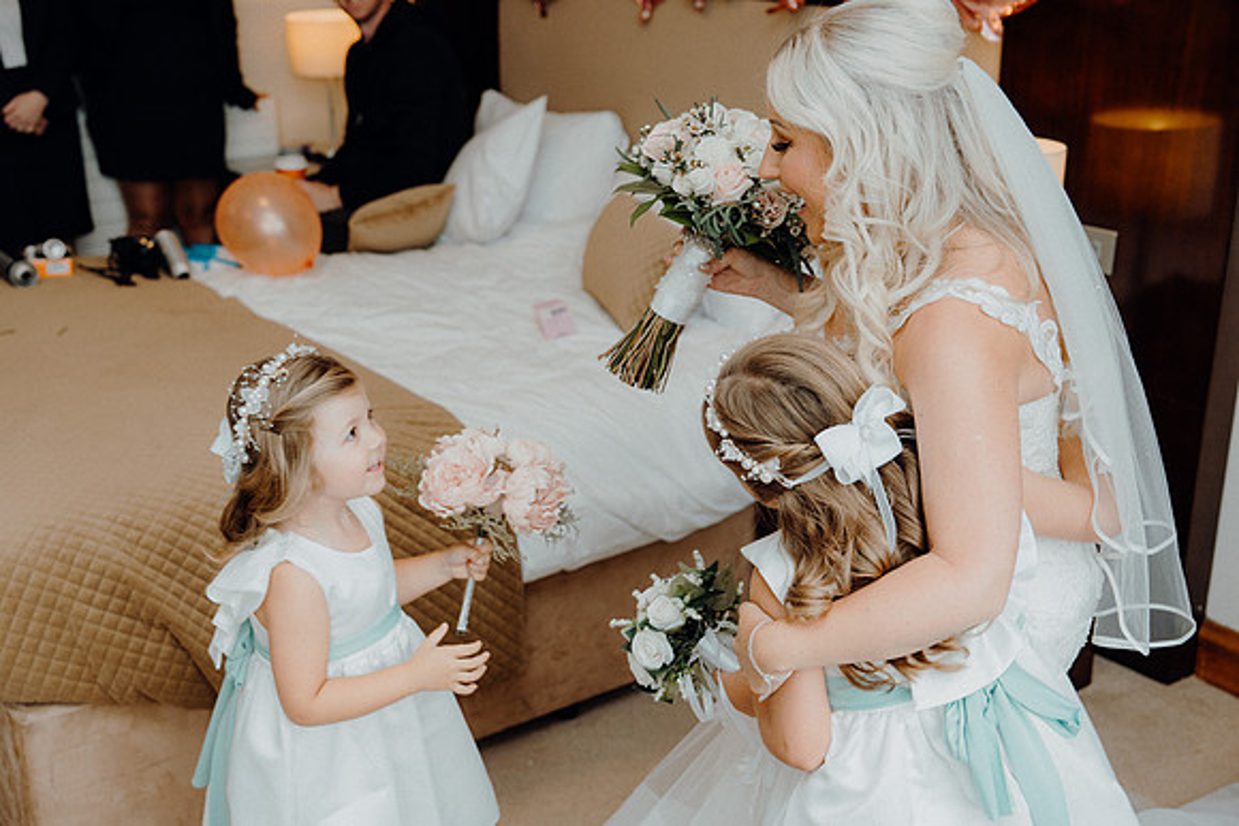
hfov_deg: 44.5
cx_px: 620
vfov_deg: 30.5
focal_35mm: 44
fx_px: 1515
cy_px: 413
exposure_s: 1/160
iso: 200
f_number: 3.5
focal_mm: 44
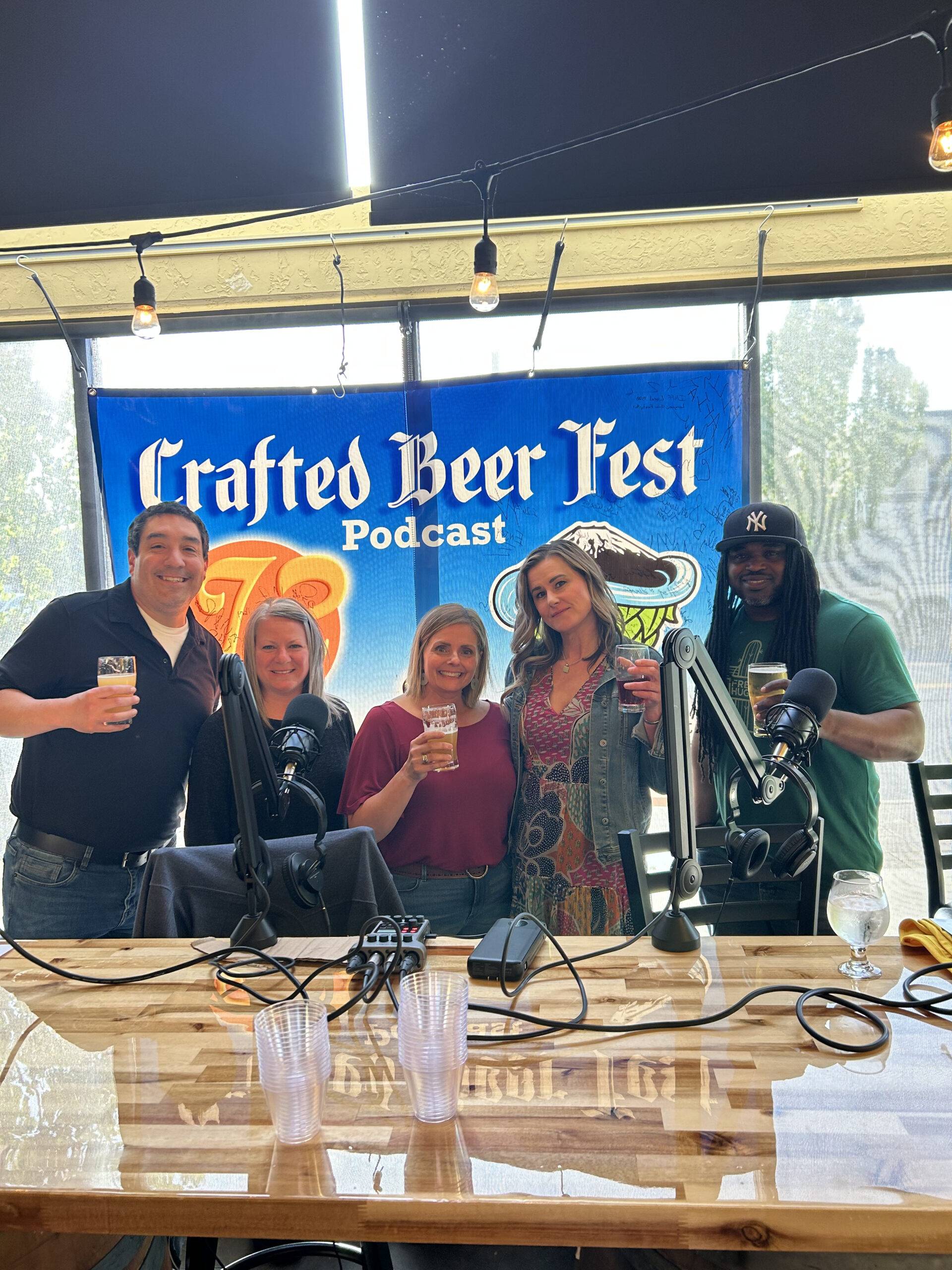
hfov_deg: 53.1
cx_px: 476
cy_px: 635
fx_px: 953
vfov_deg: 67.3
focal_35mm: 26
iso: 80
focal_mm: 5.7
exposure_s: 1/120
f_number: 1.5
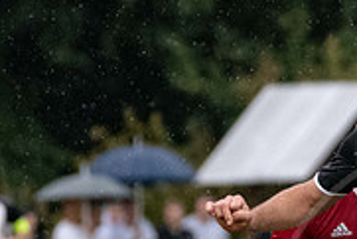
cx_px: 395
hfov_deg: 1.7
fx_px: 12207
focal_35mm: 1230
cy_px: 287
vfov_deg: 1.1
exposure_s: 1/1600
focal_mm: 260
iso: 3200
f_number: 5.6
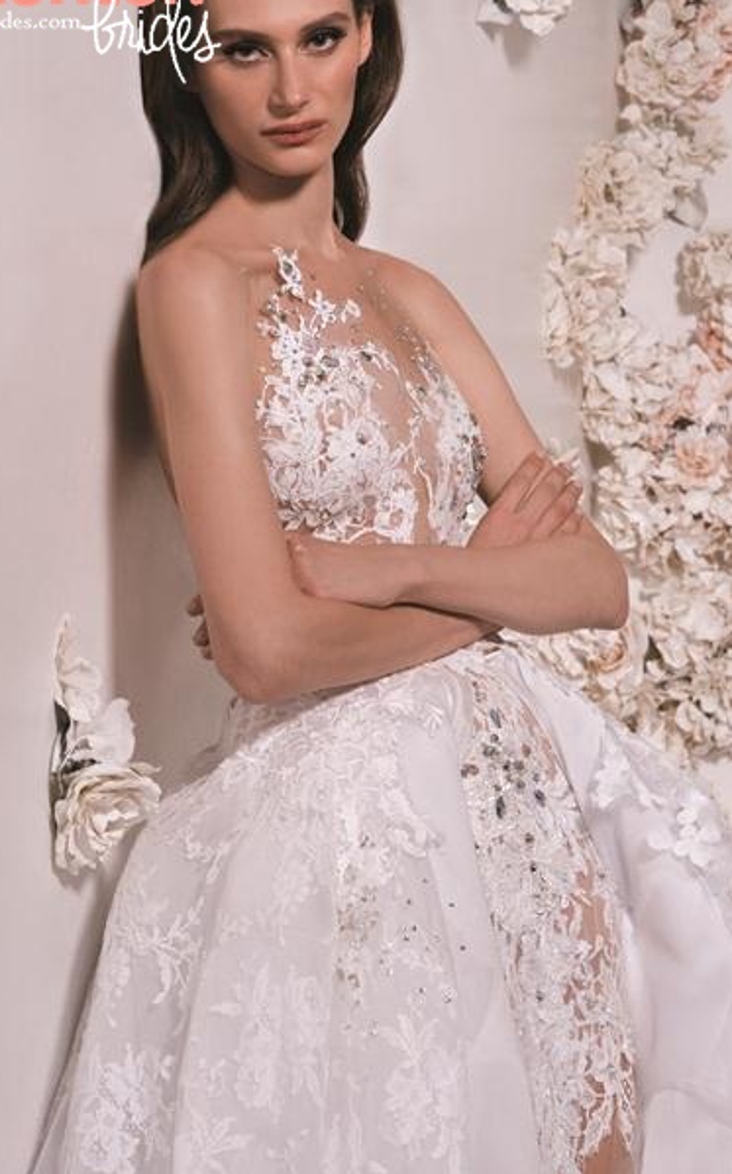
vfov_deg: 14.4
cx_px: 390
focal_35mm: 145
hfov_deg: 9.0
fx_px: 4635
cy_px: 885
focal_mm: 85
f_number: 10
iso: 100
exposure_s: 1/160
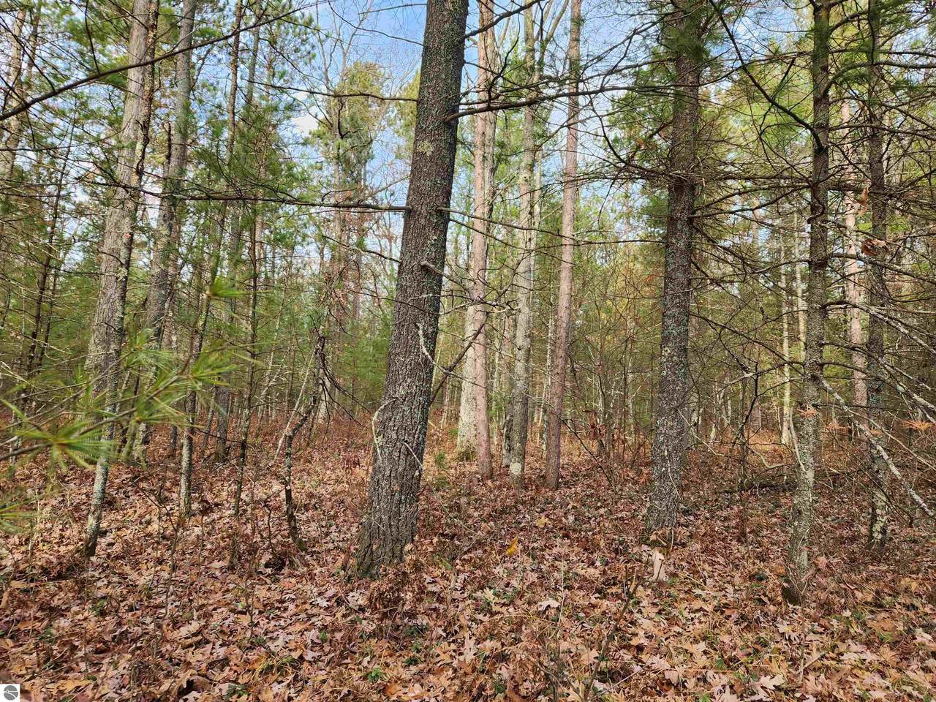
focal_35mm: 23
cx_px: 468
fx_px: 622
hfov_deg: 73.9
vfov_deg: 58.9
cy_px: 351
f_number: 1.8
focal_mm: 5.4
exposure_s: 1/180
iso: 25
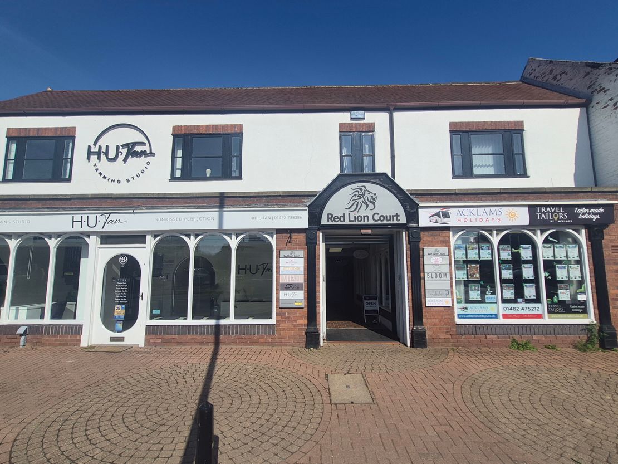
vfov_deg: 89.9
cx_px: 309
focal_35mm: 13
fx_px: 232
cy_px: 232
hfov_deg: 106.2
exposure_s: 1/3992
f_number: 2.2
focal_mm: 1.74
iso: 40
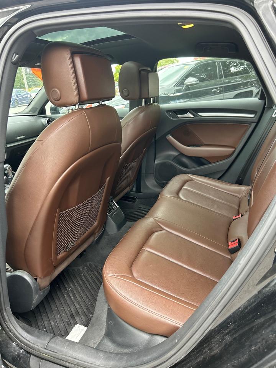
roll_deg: +3.3
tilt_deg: -19.8
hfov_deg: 53.1
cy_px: 184
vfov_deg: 67.3
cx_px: 138
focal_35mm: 26
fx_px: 276
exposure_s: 1/121
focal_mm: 5.7
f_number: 1.5
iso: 100
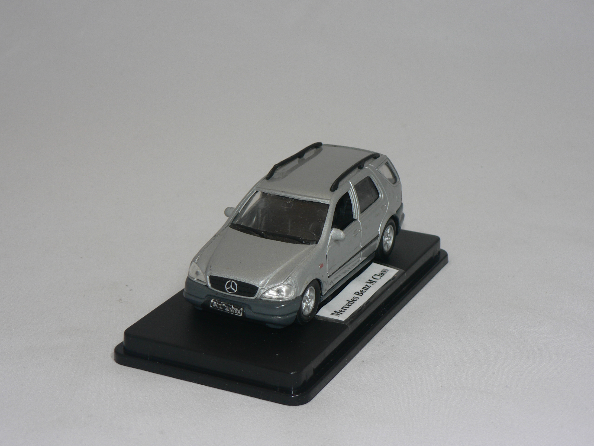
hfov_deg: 24.7
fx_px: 1356
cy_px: 223
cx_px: 297
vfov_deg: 18.7
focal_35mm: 79
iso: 80
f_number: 3.2
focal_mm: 13.1
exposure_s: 1/60
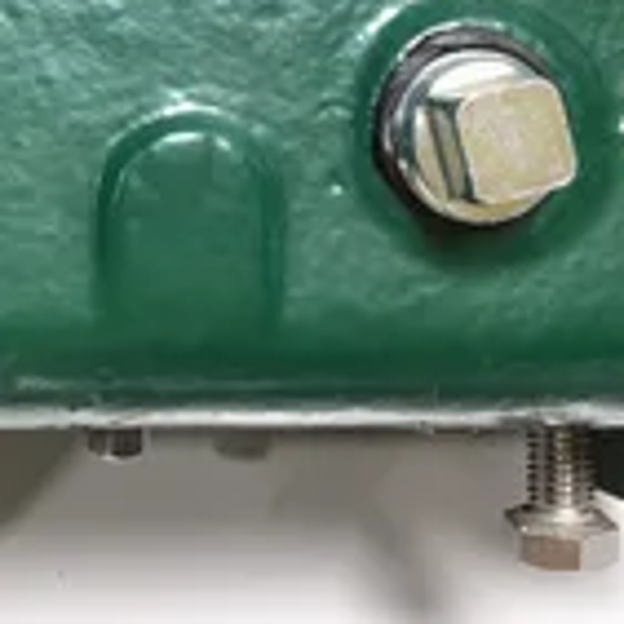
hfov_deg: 22.0
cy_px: -4
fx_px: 1591
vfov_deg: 21.4
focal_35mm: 78
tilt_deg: -49.5
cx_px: 159
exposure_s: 1/60
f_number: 2.4
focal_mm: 3.3
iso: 32
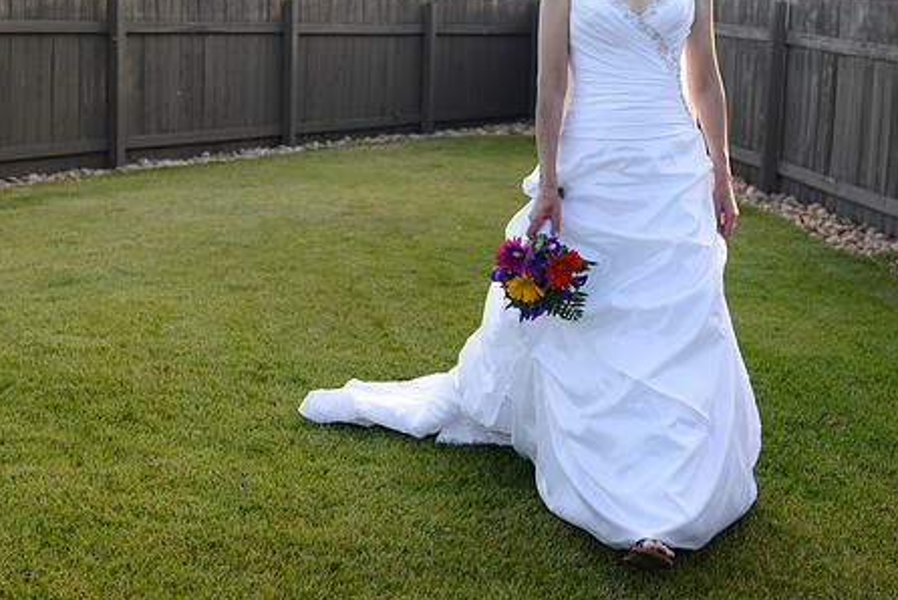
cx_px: 471
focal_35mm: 65
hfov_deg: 30.9
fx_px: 1622
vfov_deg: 20.9
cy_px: 218
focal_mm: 50
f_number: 4.5
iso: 400
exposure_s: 1/400
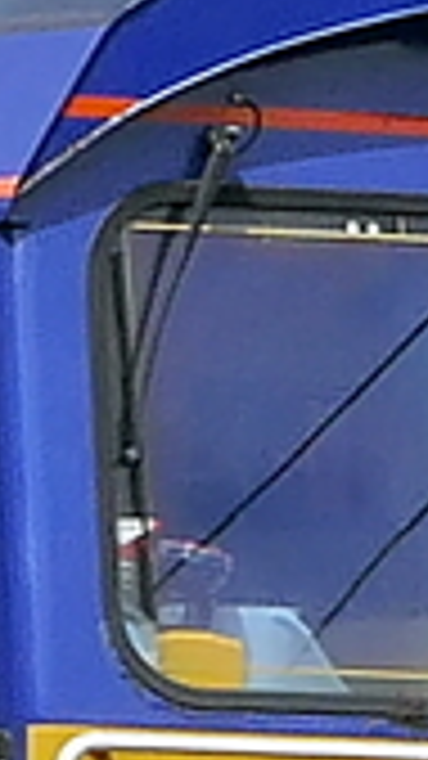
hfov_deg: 1.5
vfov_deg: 2.7
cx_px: -1036
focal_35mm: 804
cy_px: 800
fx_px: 16229
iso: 250
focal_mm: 29.8
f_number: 7.1
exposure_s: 1/800
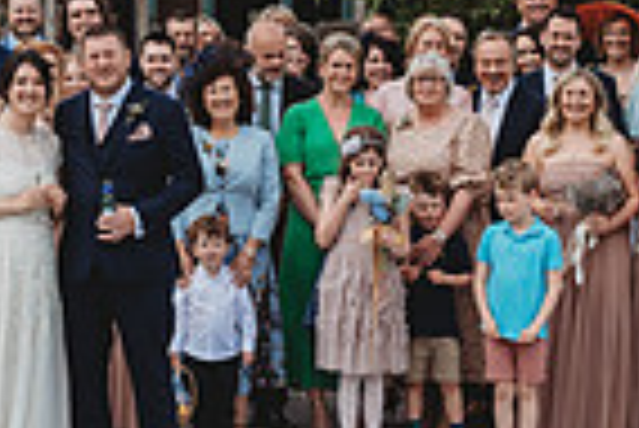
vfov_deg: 8.4
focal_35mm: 163
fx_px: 2896
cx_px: -9
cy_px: 153
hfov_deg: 12.4
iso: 100
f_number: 4.5
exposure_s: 1/640
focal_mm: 40
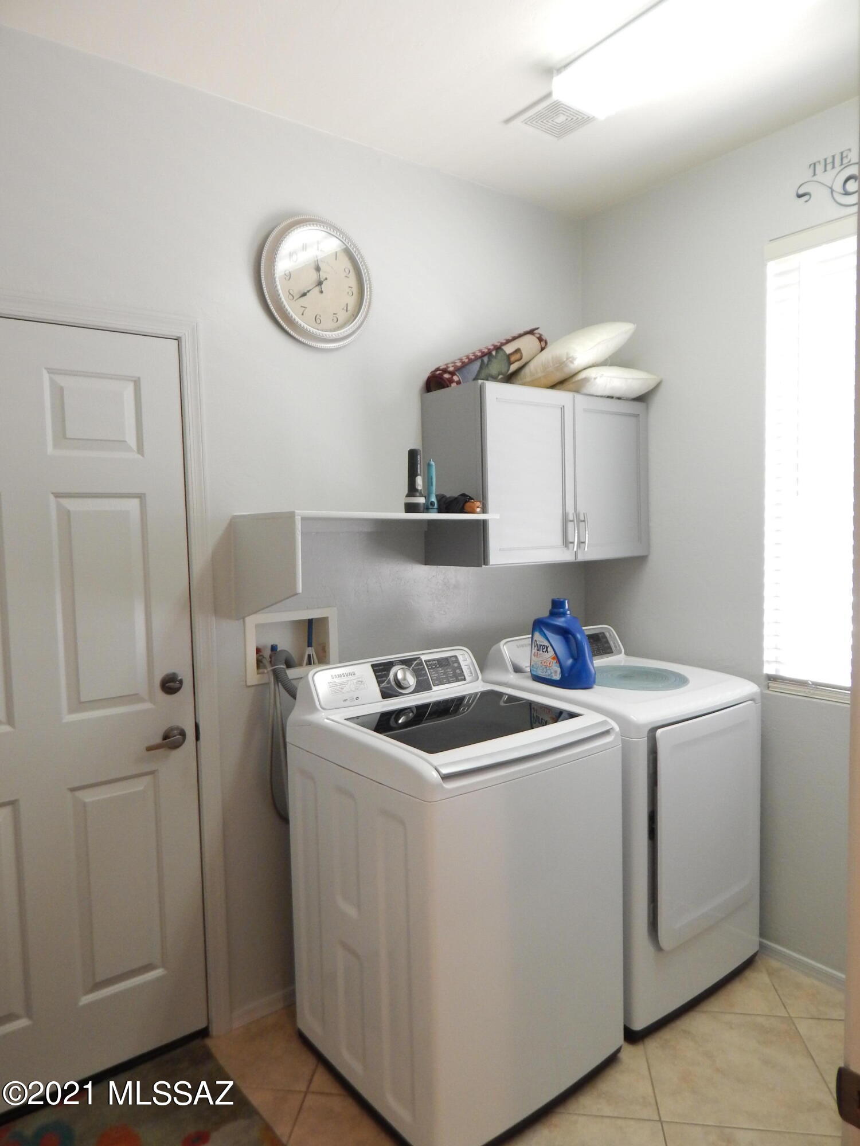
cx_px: 430
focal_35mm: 23
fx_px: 762
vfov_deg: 73.9
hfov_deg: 58.9
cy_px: 573
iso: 320
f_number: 3
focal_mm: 4
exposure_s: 1/30
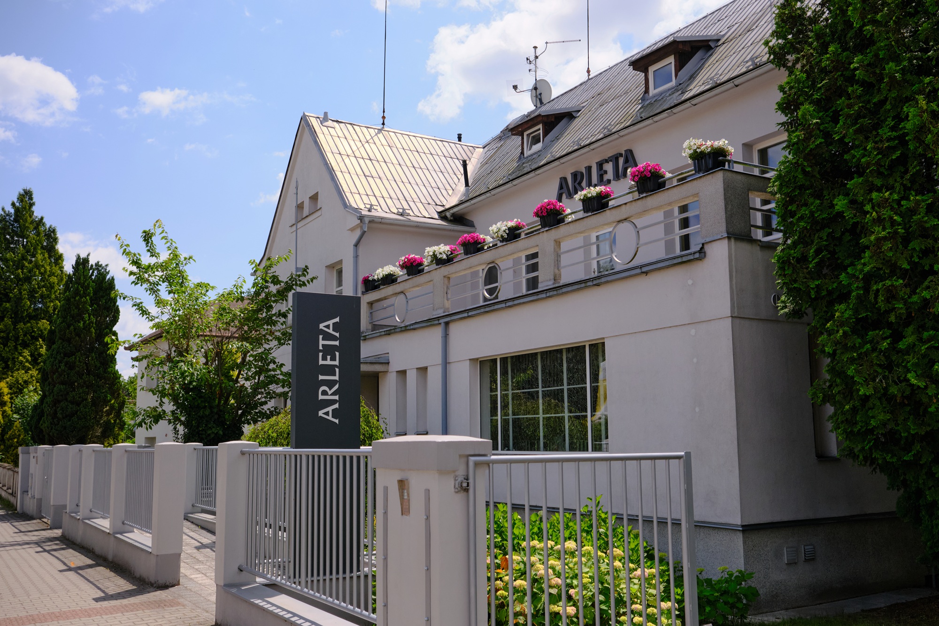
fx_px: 913
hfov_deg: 54.4
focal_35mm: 35
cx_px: 470
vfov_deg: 37.8
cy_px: 313
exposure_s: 1/7500
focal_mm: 23
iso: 640
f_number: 3.6
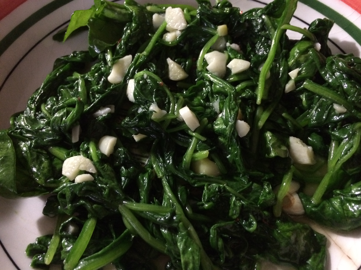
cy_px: 135
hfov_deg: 60.0
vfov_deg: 46.8
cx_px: 180
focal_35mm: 30
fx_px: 313
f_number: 2.2
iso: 500
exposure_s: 1/15
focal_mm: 4.12
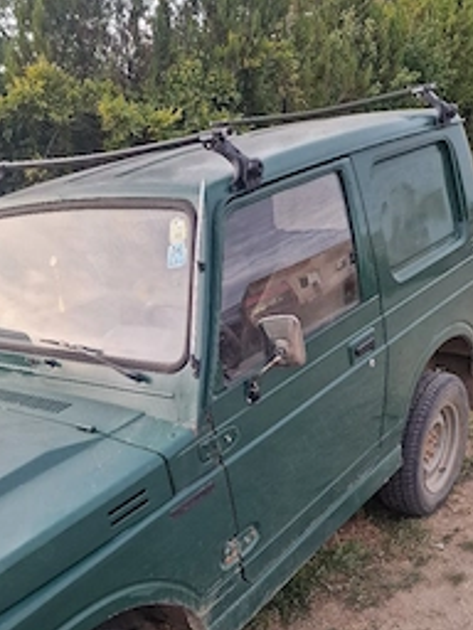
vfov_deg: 50.1
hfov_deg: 39.6
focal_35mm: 36
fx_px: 656
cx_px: 217
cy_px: 436
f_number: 1.8
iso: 64
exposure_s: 1/182
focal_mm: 6.4
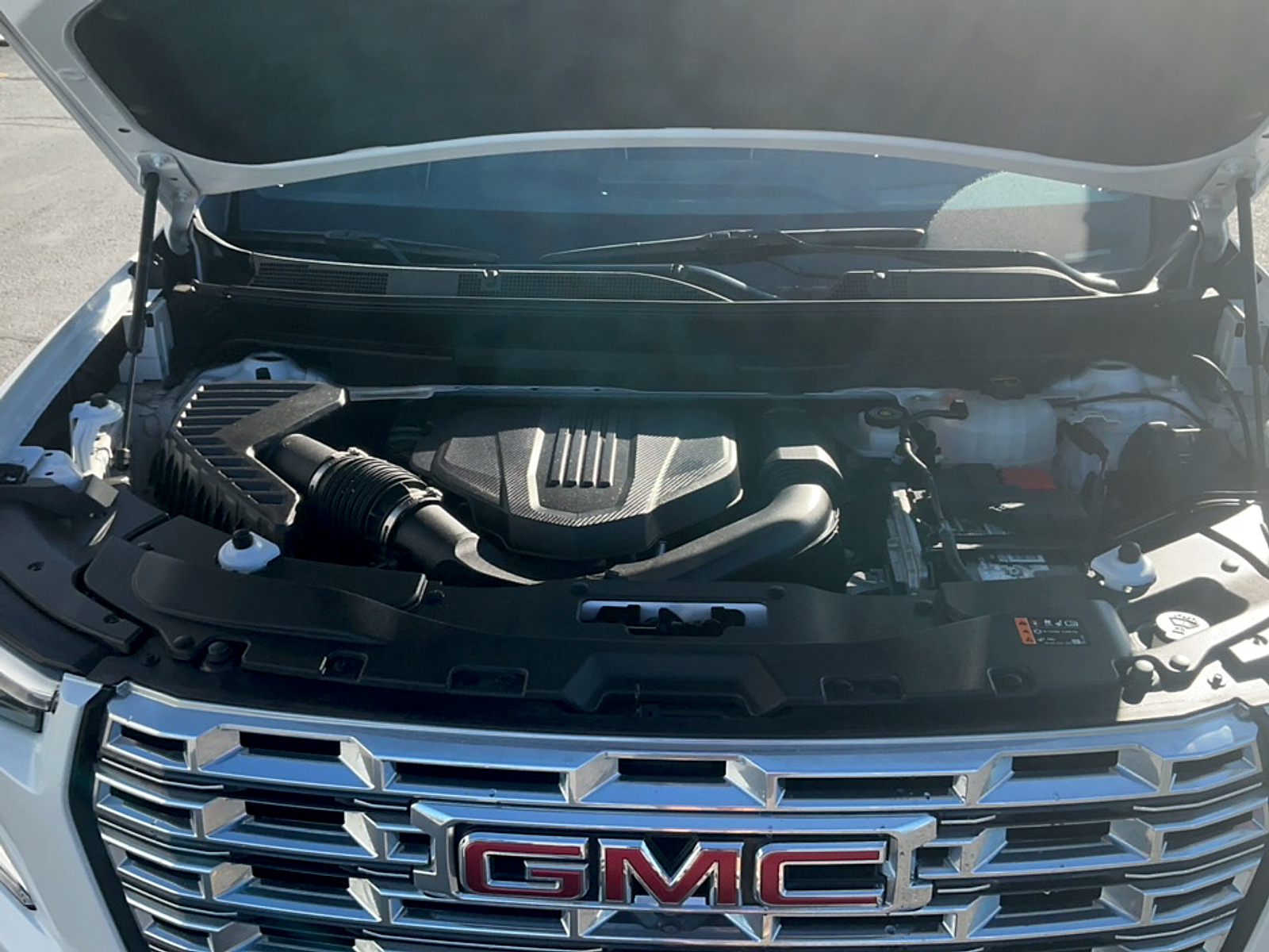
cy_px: 476
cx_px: 634
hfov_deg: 60.0
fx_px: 1100
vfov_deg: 46.8
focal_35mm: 30
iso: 32
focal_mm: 3
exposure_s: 1/683
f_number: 1.8
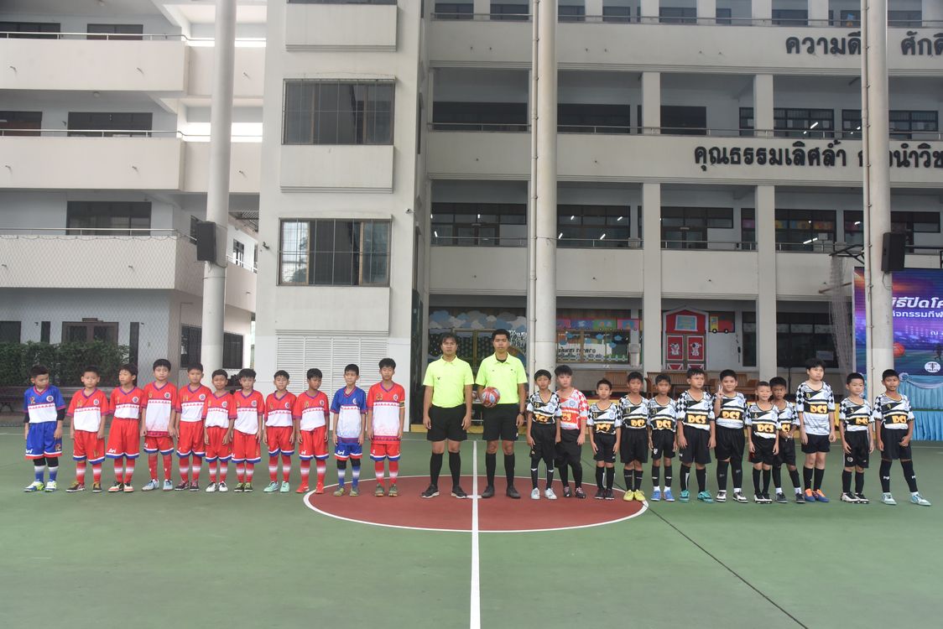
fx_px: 786
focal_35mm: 30
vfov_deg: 43.6
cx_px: 472
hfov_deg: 61.9
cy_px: 314
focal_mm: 30
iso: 2000
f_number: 5.6
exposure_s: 1/250
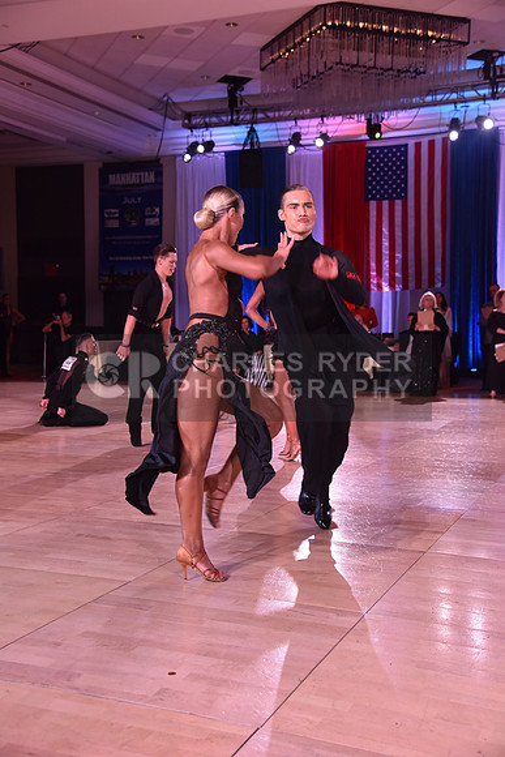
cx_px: 252
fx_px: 925
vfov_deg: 44.5
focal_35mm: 44
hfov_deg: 30.5
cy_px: 378
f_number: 4.5
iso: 1250
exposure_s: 1/250
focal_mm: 44
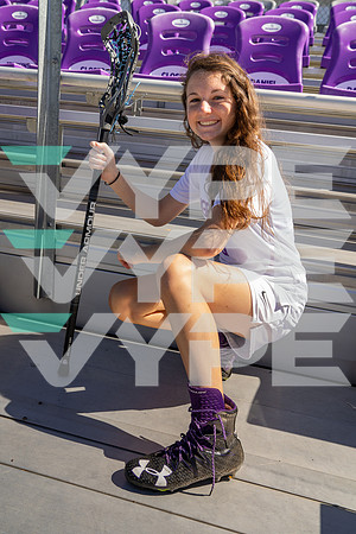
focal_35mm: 30
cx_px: 178
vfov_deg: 61.9
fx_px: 445
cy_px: 267
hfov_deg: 43.6
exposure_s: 1/125
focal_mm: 30
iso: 100
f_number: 8
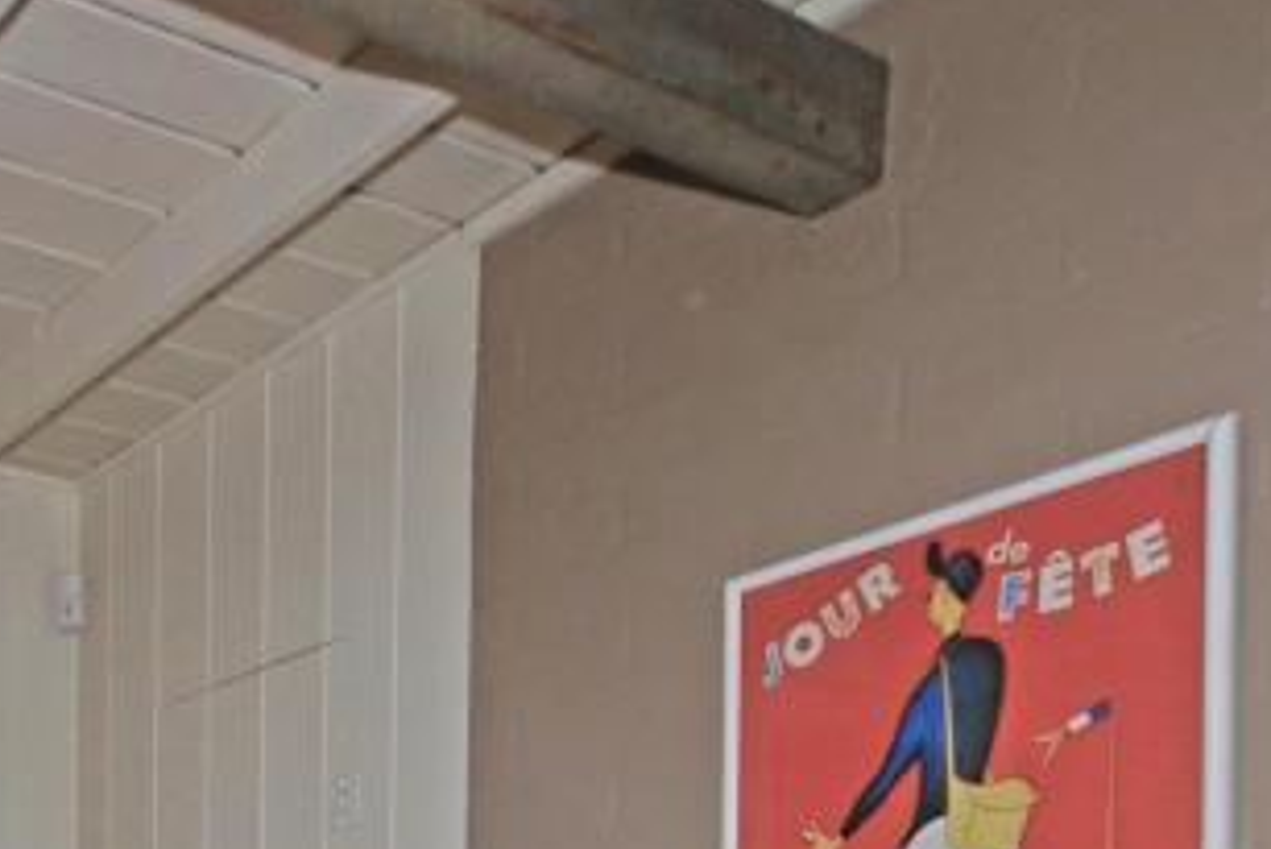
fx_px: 1589
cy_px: 1172
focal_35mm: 45
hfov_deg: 38.6
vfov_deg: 24.9
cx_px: 0
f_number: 4.5
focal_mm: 8
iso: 200
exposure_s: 1/400
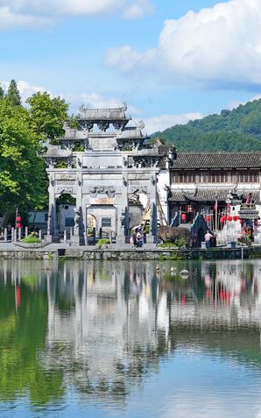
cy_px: 207
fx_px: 1469
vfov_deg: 16.2
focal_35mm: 129
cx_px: -2
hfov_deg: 10.1
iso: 100
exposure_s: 1/250
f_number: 8
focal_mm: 59
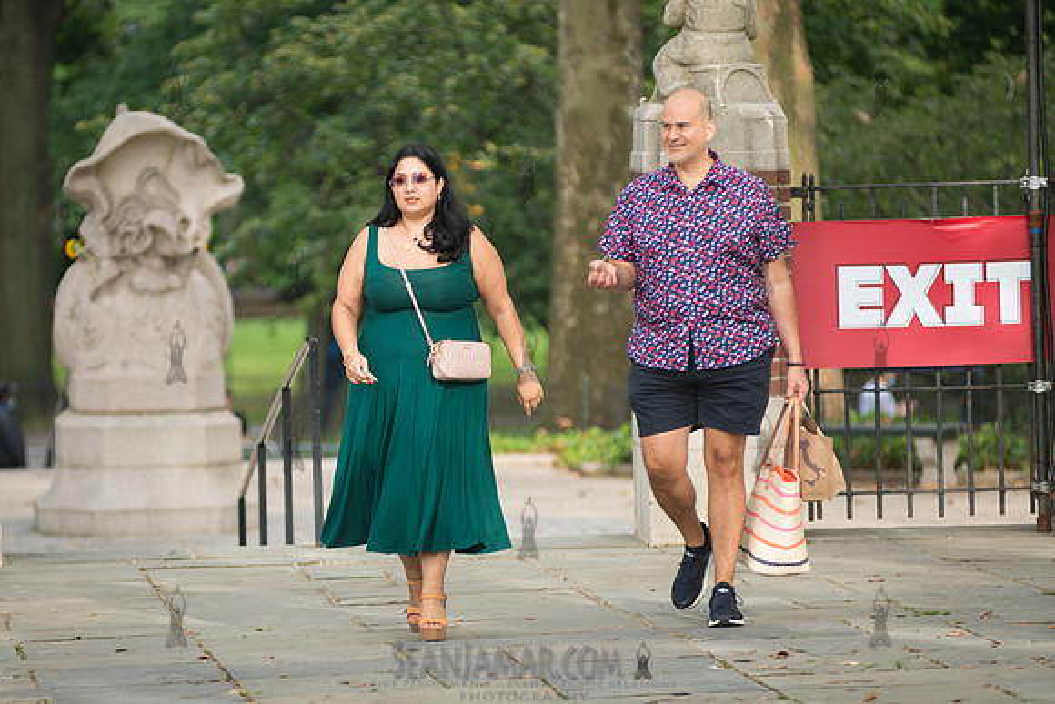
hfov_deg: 8.5
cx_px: 418
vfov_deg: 5.7
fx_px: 7094
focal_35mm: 242
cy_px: 345
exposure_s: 1/400
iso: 320
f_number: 4
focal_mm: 200
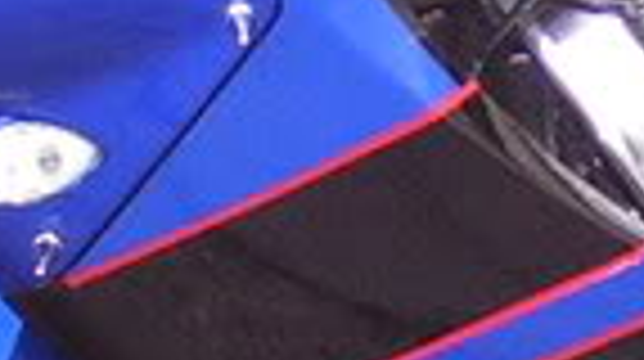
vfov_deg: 3.7
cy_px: 158
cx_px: 1184
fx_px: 5594
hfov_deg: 6.4
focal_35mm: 328
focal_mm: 7
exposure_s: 1/60
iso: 125
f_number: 3
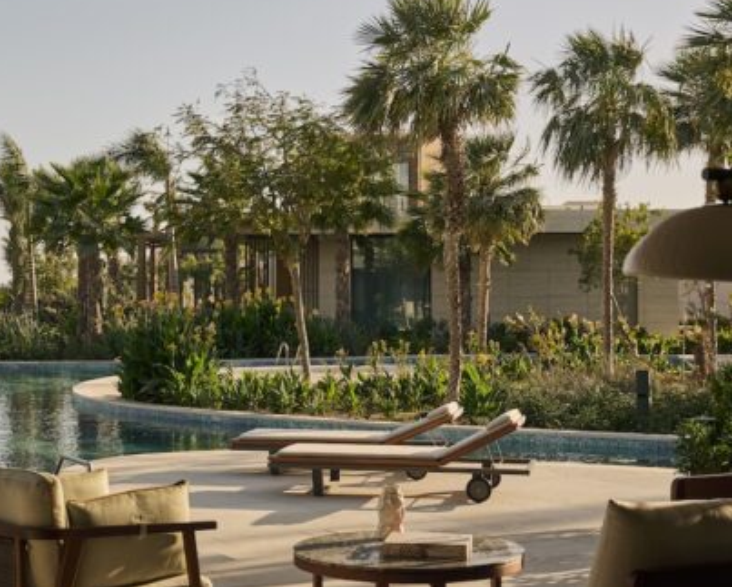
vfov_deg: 22.5
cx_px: 291
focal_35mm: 68
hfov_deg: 27.8
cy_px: 278
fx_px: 1474
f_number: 5.6
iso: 100
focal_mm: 42
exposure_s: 1/320
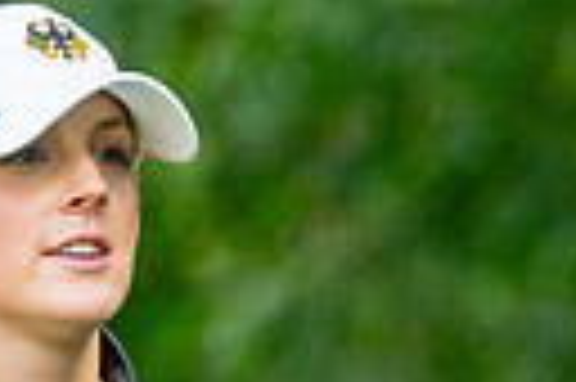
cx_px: 541
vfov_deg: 0.6
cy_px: 787
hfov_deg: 1.0
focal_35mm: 2159
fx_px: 34500
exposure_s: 1/640
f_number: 4
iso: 320
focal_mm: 300
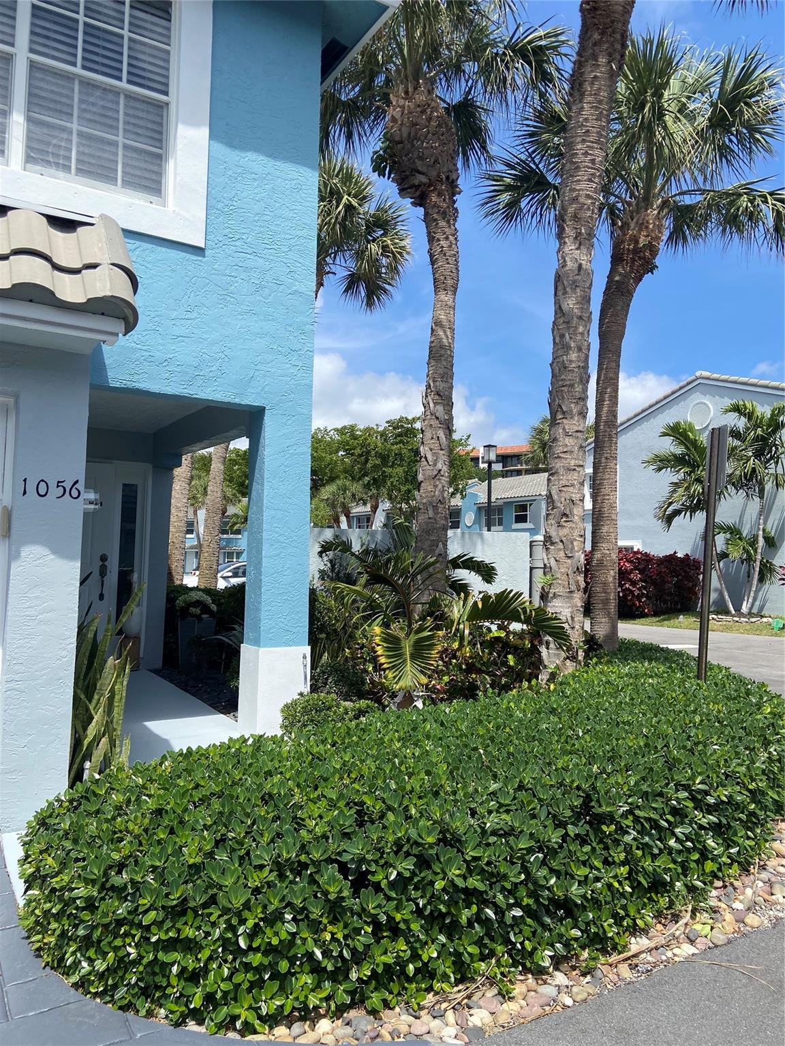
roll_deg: -2.3
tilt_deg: +3.5
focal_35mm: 26
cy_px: 523
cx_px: 392
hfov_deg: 53.1
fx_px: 786
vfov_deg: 67.3
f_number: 1.8
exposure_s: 1/3731
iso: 32
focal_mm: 4.25
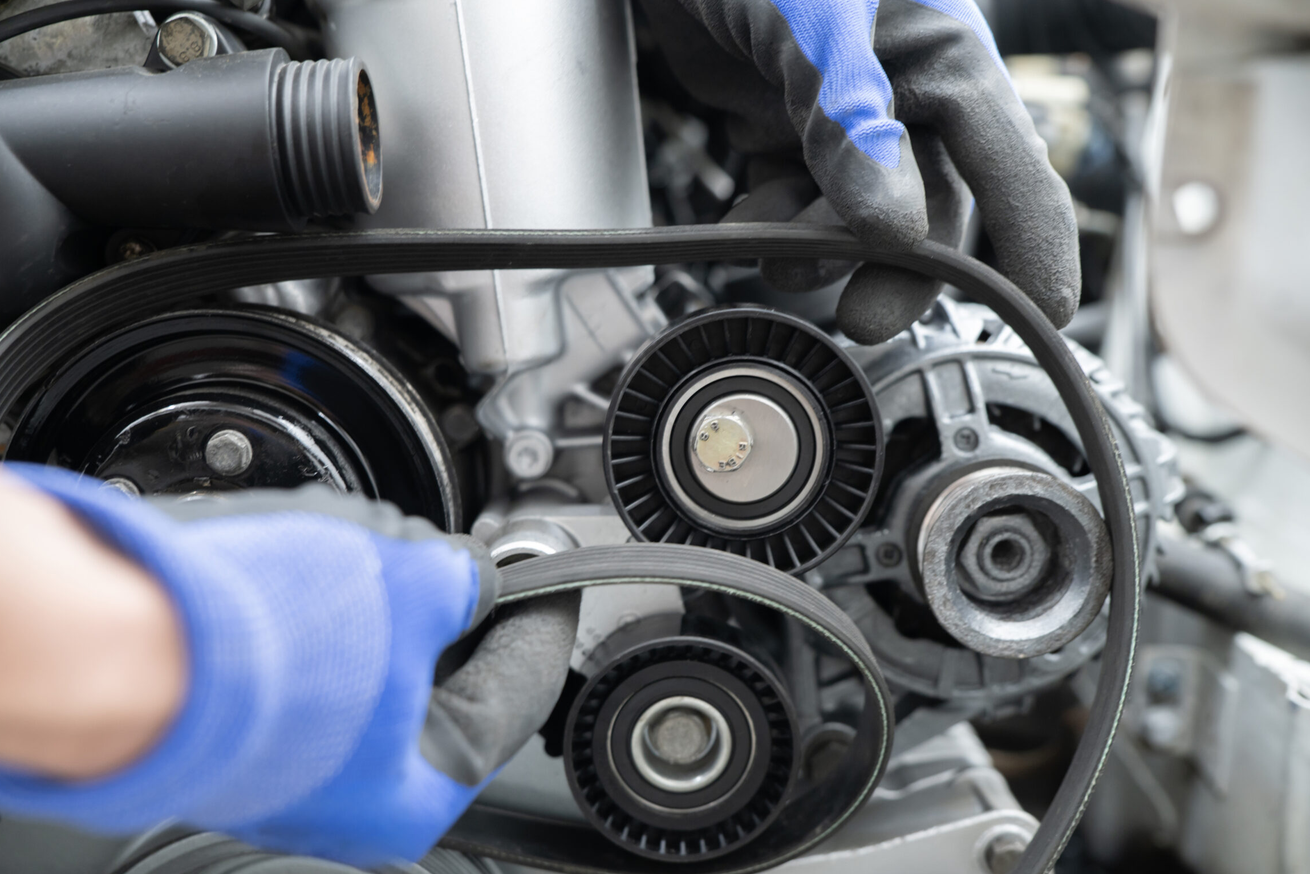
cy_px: 473
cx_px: 626
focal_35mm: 39
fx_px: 1420
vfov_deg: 34.2
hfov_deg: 49.5
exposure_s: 1/30
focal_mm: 35
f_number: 3.2
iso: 800
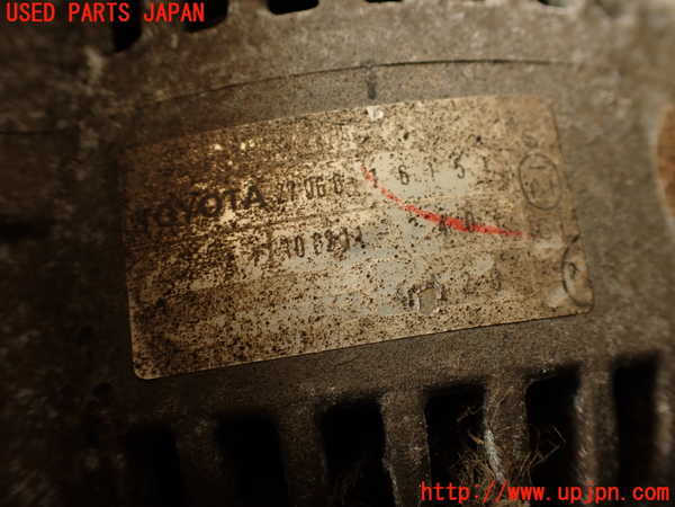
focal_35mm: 32
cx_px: 338
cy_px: 254
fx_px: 624
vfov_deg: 44.2
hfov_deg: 56.8
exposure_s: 1/60
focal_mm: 5.79
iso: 125
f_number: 2.4
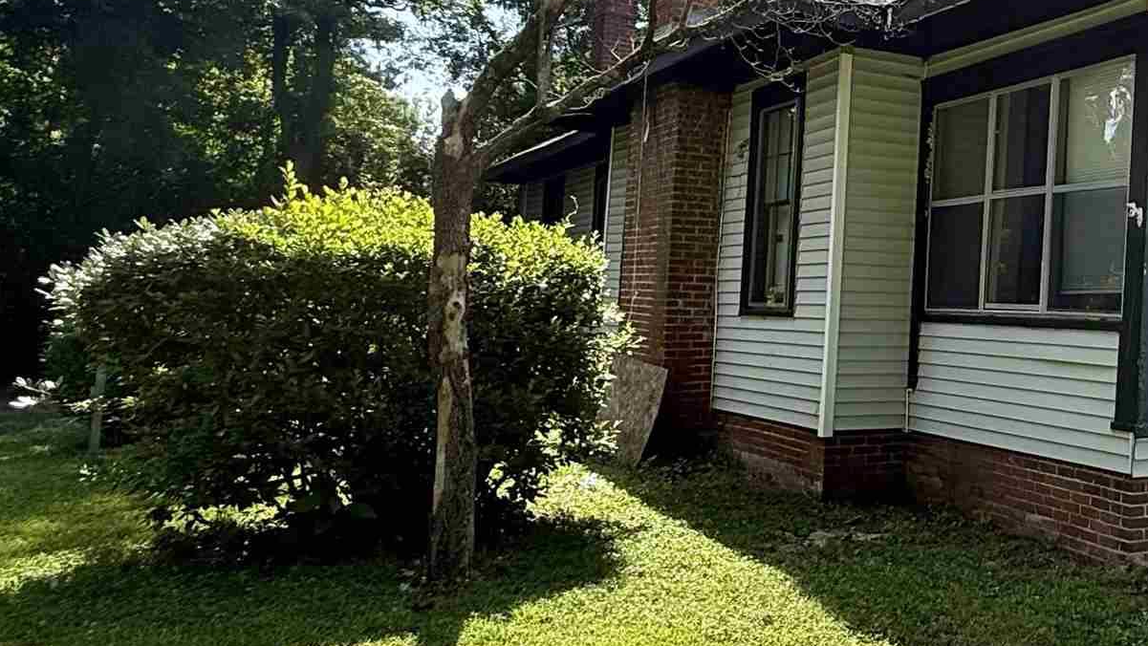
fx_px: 1187
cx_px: 1253
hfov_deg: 41.5
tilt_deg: +3.9
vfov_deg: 30.3
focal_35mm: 39
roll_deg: -1.7
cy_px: 245
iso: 64
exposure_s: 1/672
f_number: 2.2
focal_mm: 2.22
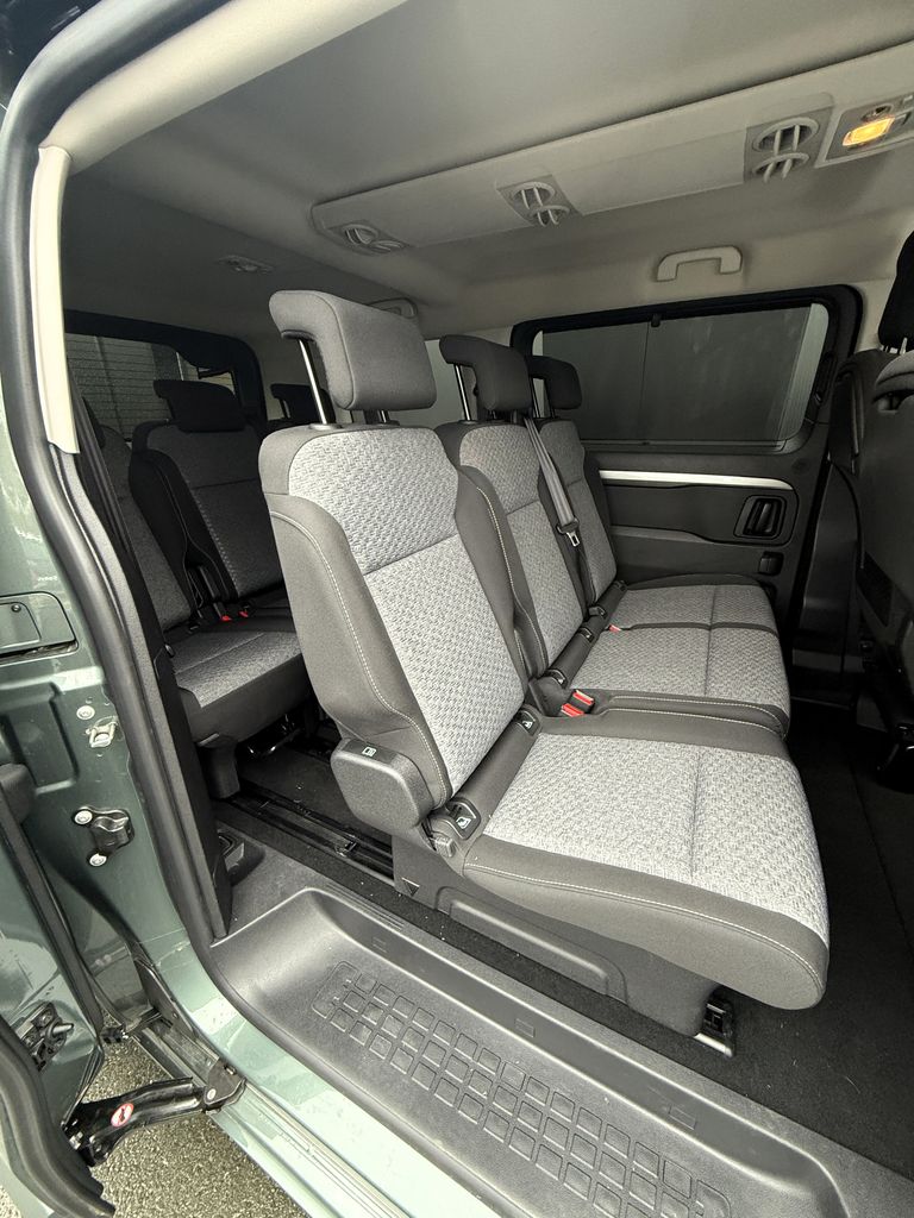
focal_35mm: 14
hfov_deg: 85.7
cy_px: 609
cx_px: 457
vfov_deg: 102.1
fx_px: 493
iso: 320
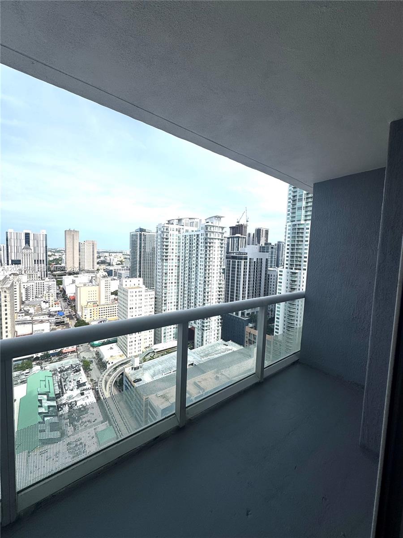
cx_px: 202
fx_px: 217
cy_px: 269
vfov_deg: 102.1
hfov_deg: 85.7
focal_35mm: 14
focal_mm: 2.22
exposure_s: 1/3906
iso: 40
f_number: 2.2
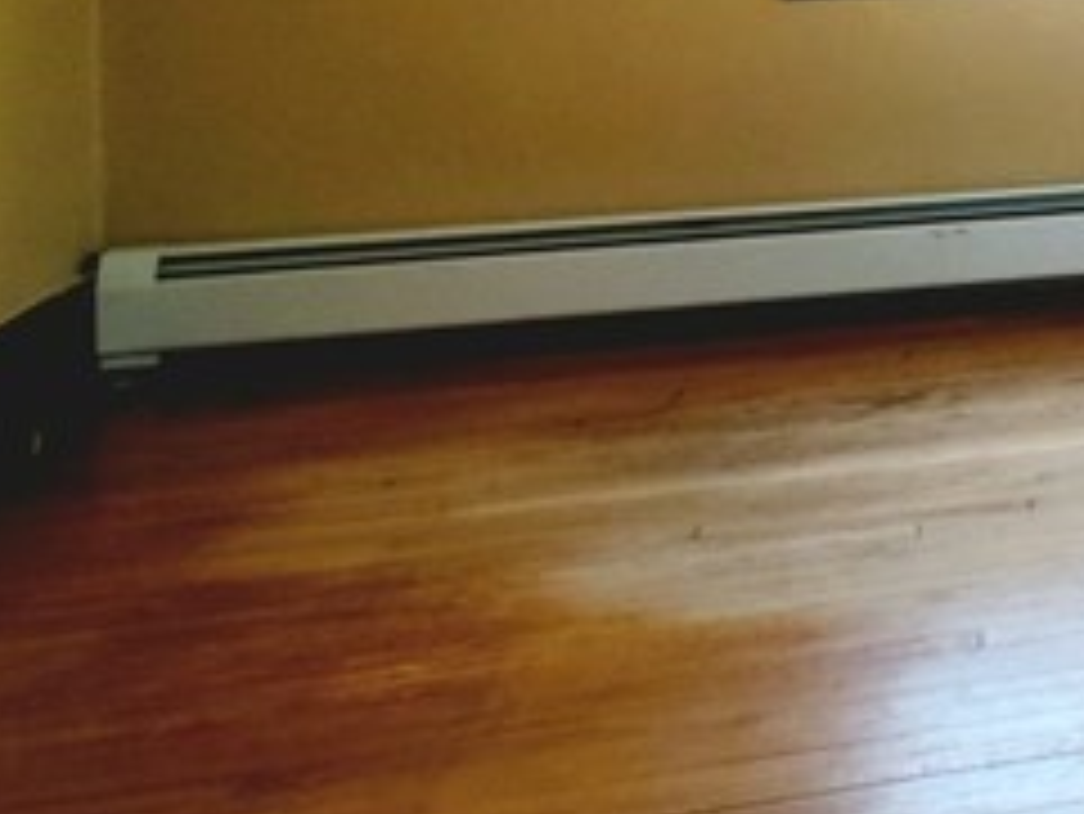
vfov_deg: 12.1
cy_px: -265
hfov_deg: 14.3
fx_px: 3728
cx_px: 2051
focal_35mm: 119
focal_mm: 5.9
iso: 64
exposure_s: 1/59.2
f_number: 2
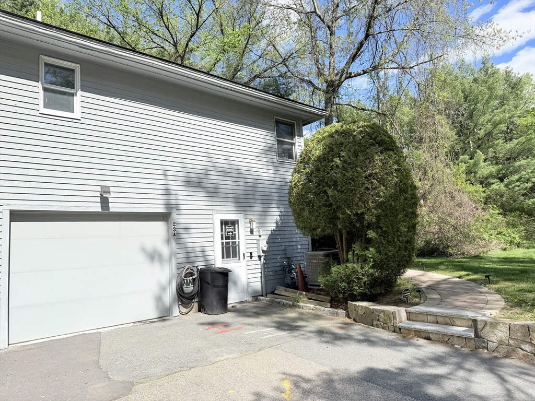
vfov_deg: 56.8
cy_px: 200
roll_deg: +3.5
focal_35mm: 24
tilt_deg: +7.8
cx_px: 268
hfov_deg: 71.6
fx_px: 371
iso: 80
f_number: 1.78
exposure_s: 1/5714
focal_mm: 6.76
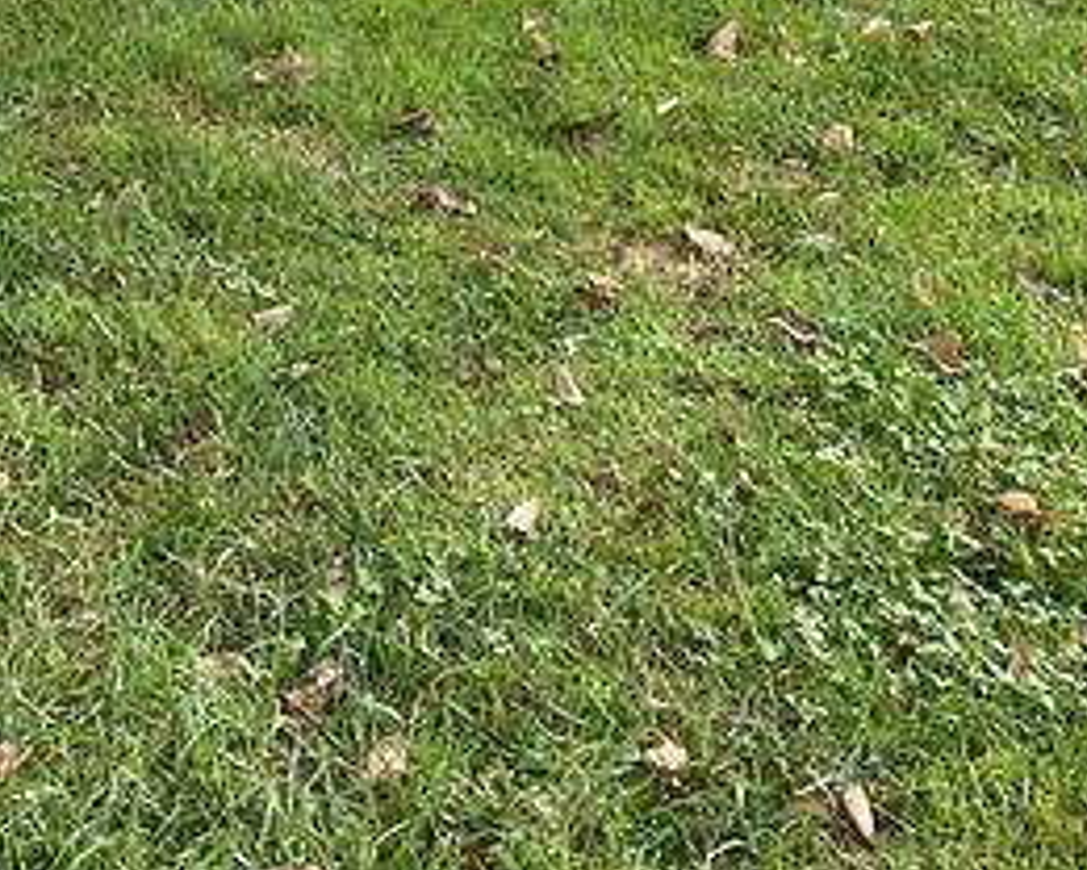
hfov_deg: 20.4
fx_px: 2928
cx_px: 6
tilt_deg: -9.2
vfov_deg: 15.6
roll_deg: -2.3
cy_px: -435
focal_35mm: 91
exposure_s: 1/449
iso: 32
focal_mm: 4.25
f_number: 1.8
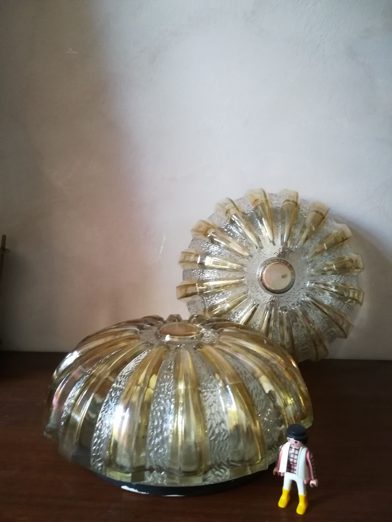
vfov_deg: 67.3
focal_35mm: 26
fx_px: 393
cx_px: 196
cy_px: 261
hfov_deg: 53.1
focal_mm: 3.83
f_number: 2.2
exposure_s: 1/14.3
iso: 640
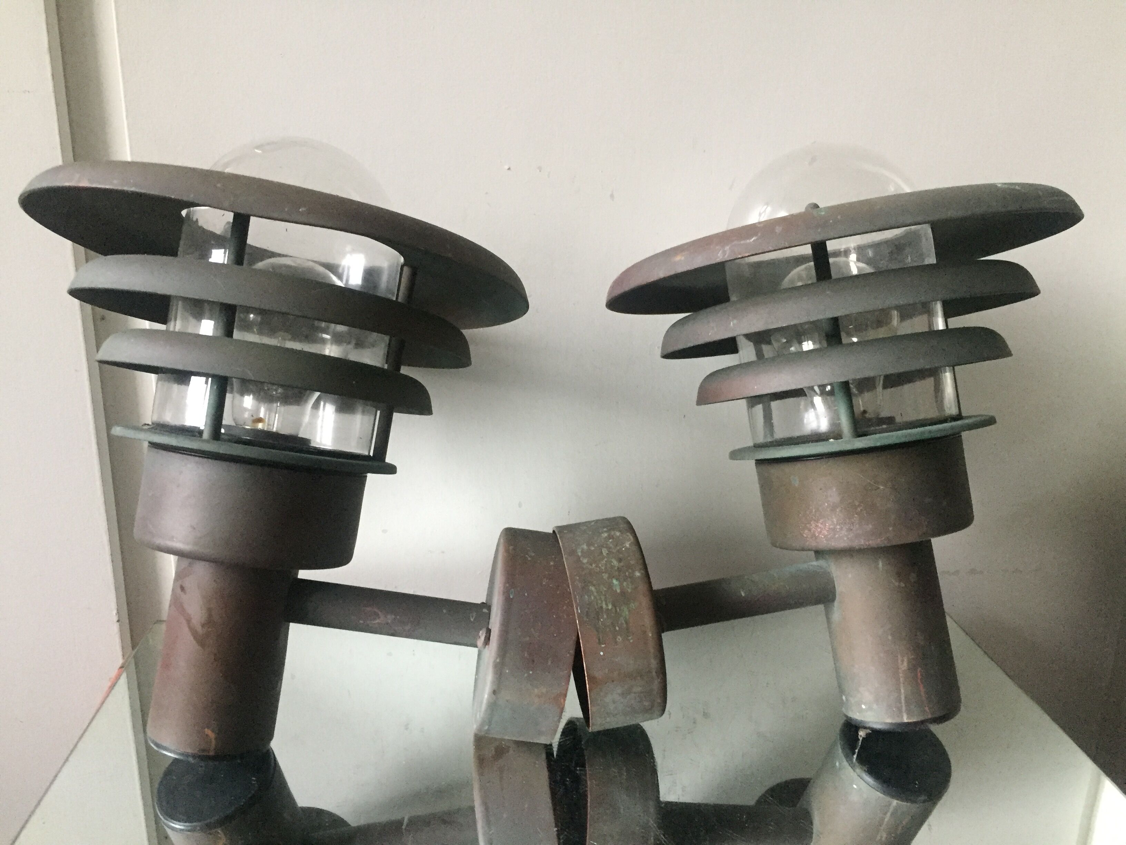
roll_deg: -2.6
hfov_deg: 61.7
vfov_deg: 48.2
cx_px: 563
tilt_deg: -18.1
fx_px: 943
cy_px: 422
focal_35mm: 29
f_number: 2.2
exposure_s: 1/17
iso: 250
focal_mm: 4.15
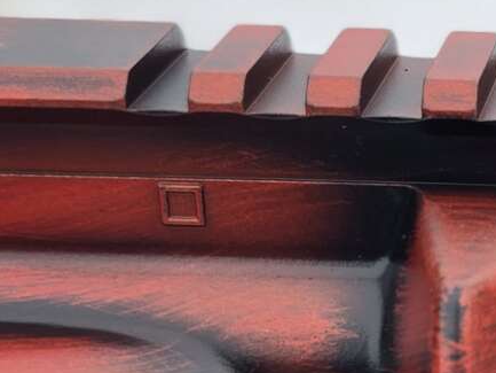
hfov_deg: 13.3
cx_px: 842
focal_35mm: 136
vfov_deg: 10.7
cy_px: 471
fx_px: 1949
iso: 12
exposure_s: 1/202
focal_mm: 6.3
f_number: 1.7
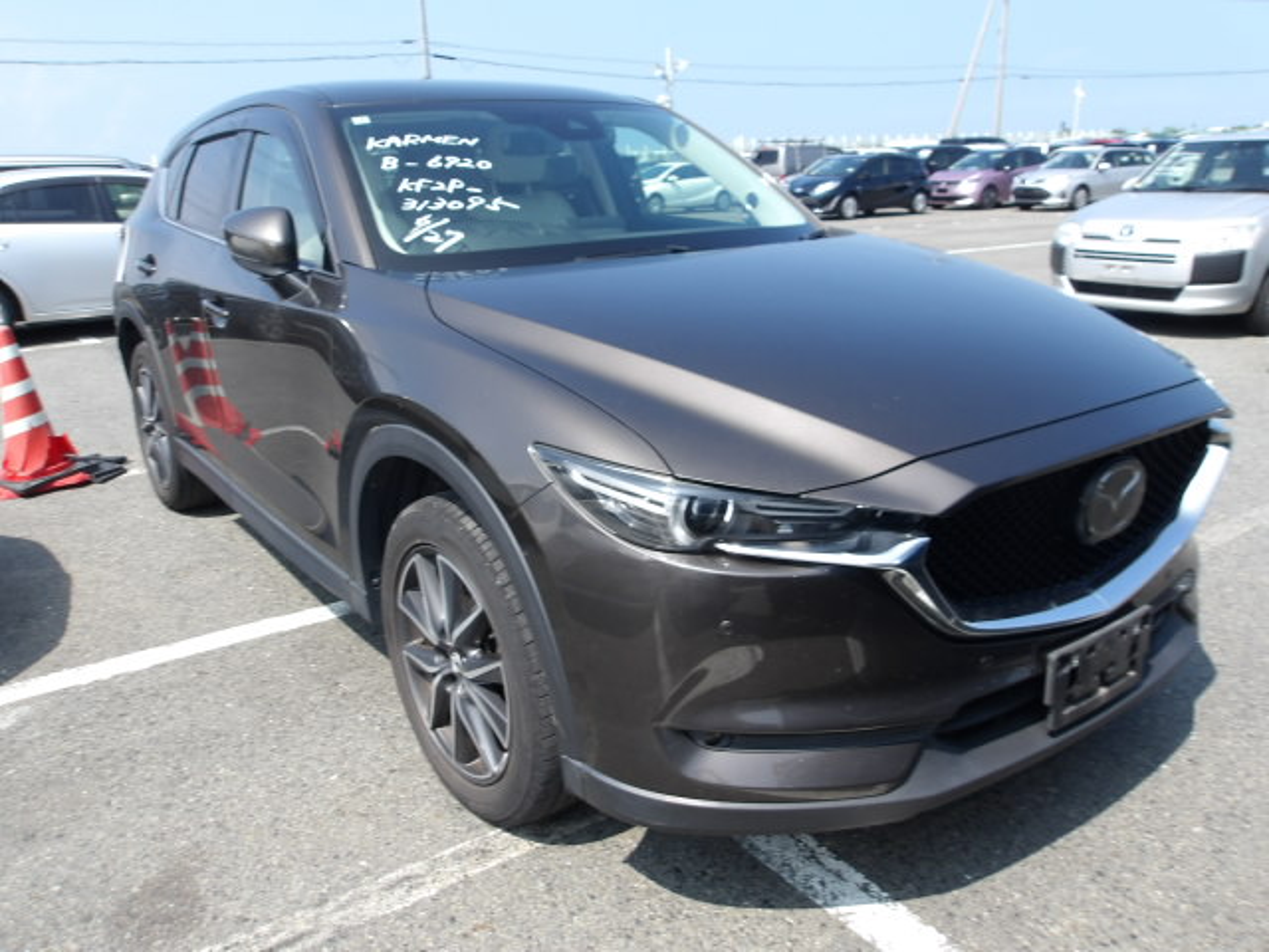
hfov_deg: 65.3
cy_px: 476
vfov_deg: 51.4
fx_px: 990
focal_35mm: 27
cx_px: 634
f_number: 10.4
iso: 101
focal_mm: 4.9
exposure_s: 1/60
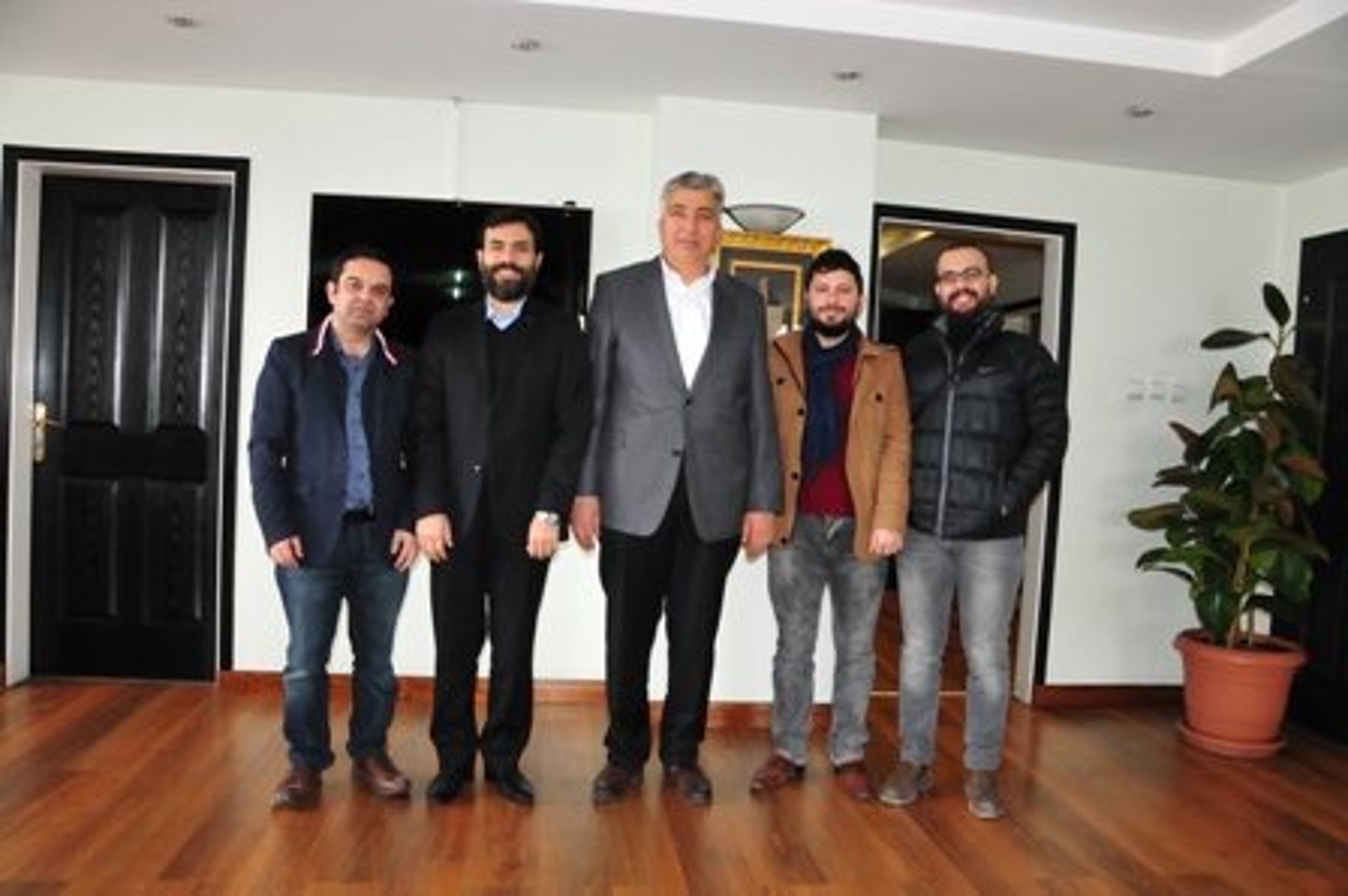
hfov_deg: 67.4
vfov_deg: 47.9
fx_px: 1010
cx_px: 674
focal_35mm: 27
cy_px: 448
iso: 2000
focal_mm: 18
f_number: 6.3
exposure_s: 1/60
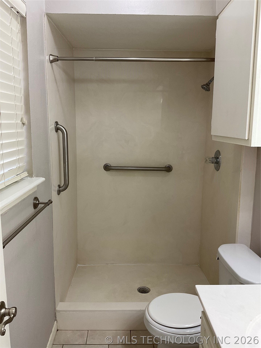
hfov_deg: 48.2
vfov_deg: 61.7
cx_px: 130
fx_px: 292
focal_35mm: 29
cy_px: 174
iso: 40
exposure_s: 1/60
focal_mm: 3
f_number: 1.8
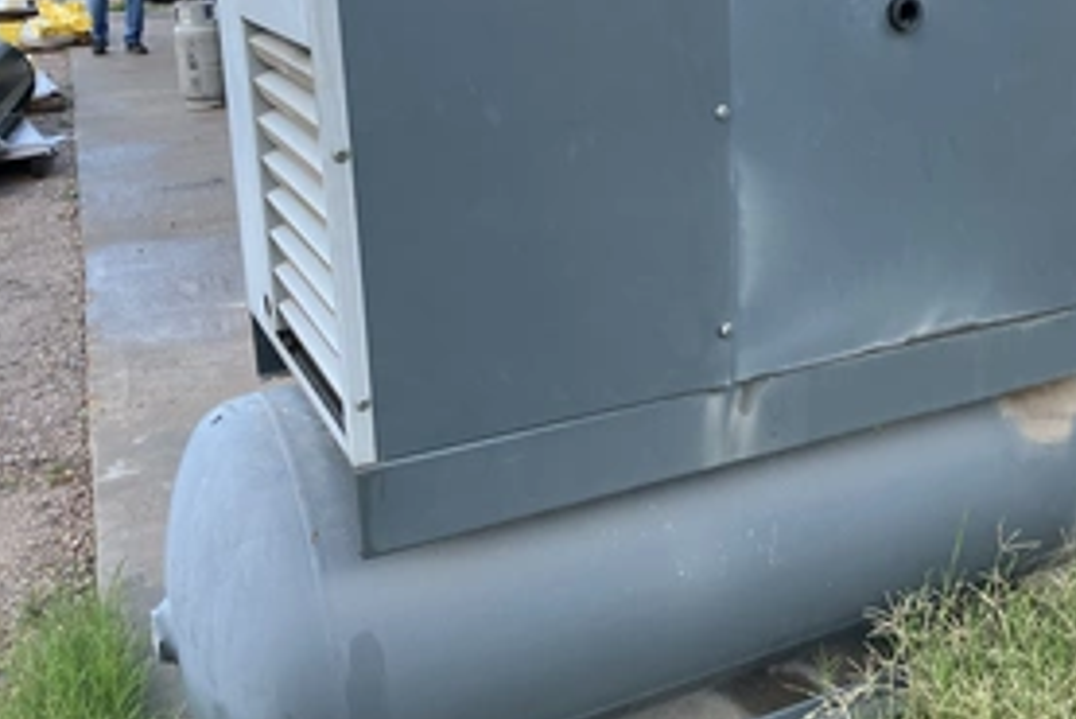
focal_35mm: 42
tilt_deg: -9.7
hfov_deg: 45.8
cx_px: 699
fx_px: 1256
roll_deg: +0.1
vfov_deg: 31.7
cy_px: 237
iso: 80
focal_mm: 3.99
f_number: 1.8
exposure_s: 1/118
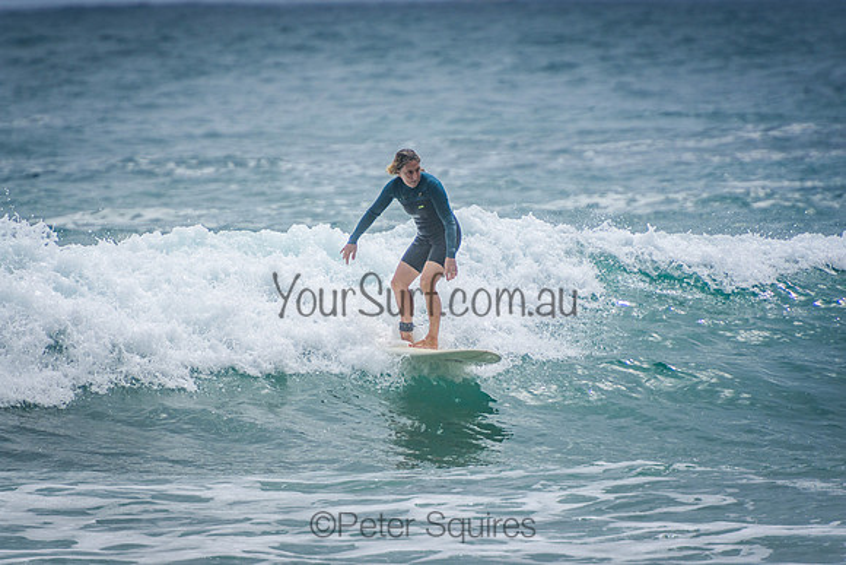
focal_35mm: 600
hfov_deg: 3.4
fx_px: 14103
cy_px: 282
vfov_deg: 2.3
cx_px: 423
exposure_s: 1/2000
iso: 280
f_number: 5.6
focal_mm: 400
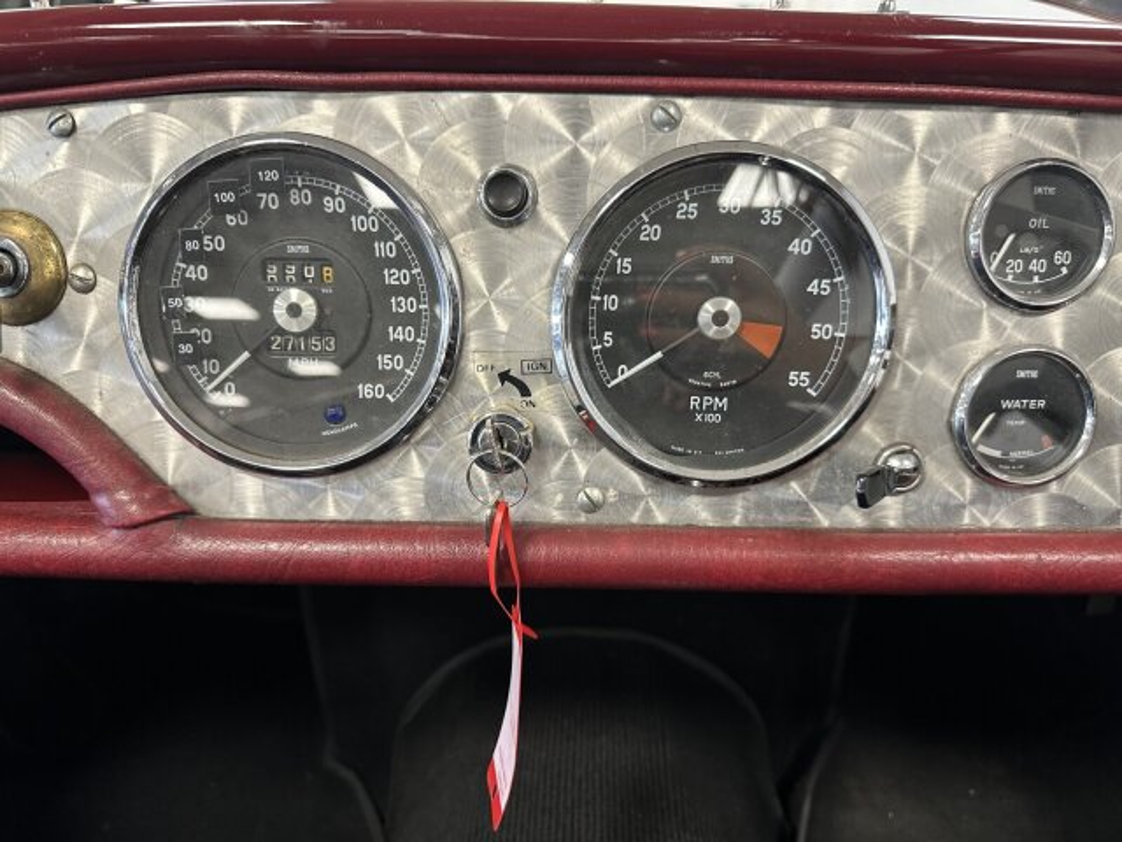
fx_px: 778
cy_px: 421
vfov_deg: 56.8
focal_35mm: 24
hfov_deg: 71.6
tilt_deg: -25.0
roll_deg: -0.8
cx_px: 561
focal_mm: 6.86
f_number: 1.78
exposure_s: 1/50
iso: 250
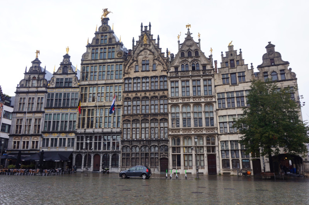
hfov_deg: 64.6
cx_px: 154
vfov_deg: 45.6
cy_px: 102
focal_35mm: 28
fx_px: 244
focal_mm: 19
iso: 100
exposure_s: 1/80
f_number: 7.1
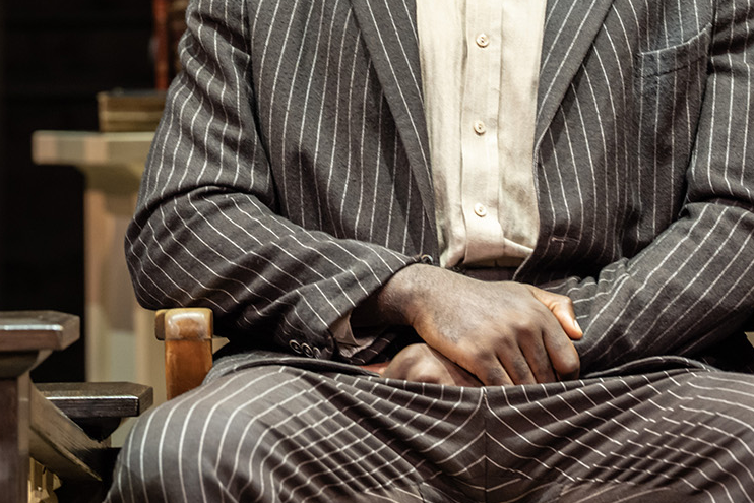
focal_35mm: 283
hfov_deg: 7.3
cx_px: 484
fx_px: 5928
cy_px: -6
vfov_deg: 4.8
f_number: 5
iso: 800
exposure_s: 1/200
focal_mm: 135
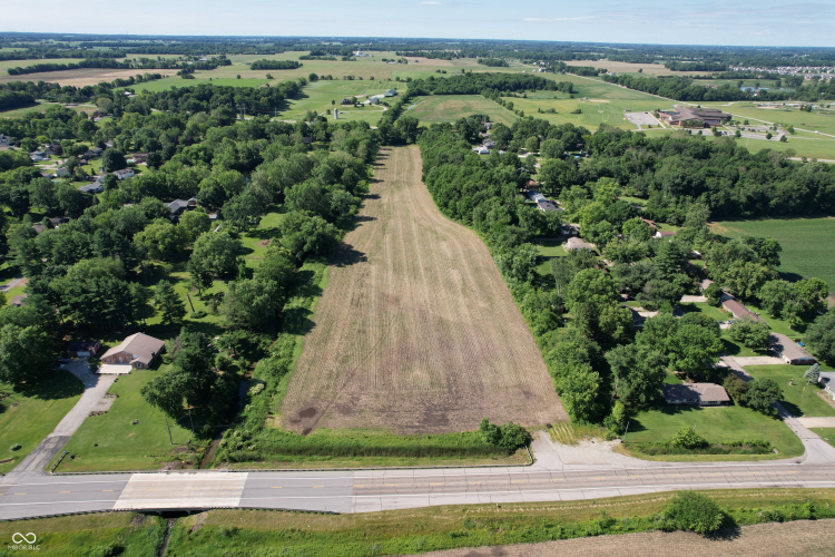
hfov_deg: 78.6
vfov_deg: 57.2
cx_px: 418
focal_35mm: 22
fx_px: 510
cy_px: 278
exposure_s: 1/1600
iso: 130
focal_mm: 8.38
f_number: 2.8
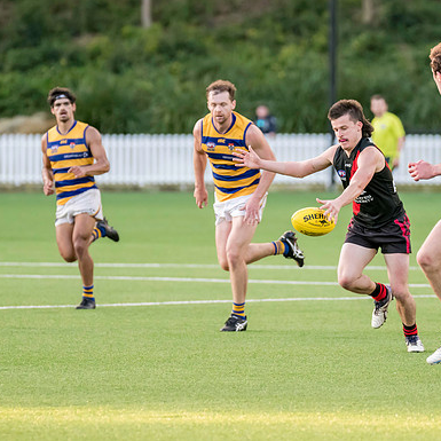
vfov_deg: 4.1
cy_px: 244
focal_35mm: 432
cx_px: 317
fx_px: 6227
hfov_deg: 4.1
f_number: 4
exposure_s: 1/1250
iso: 3200
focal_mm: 250
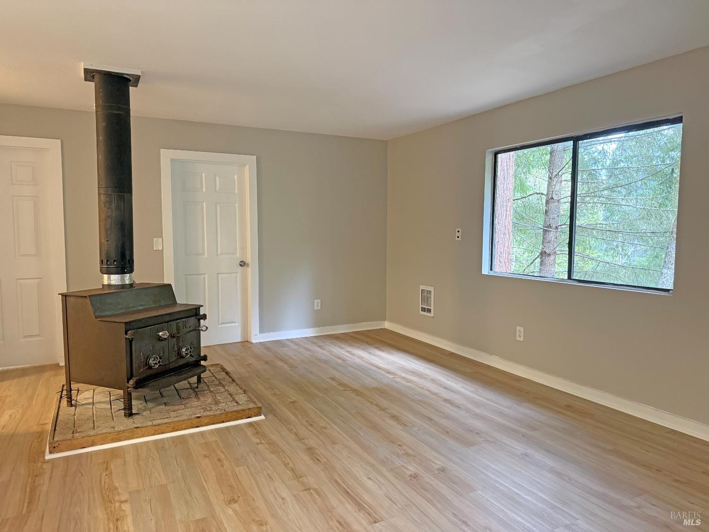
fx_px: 492
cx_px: 354
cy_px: 266
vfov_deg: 56.8
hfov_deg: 71.6
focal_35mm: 24
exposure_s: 1/60
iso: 320
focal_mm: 6.76
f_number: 1.78
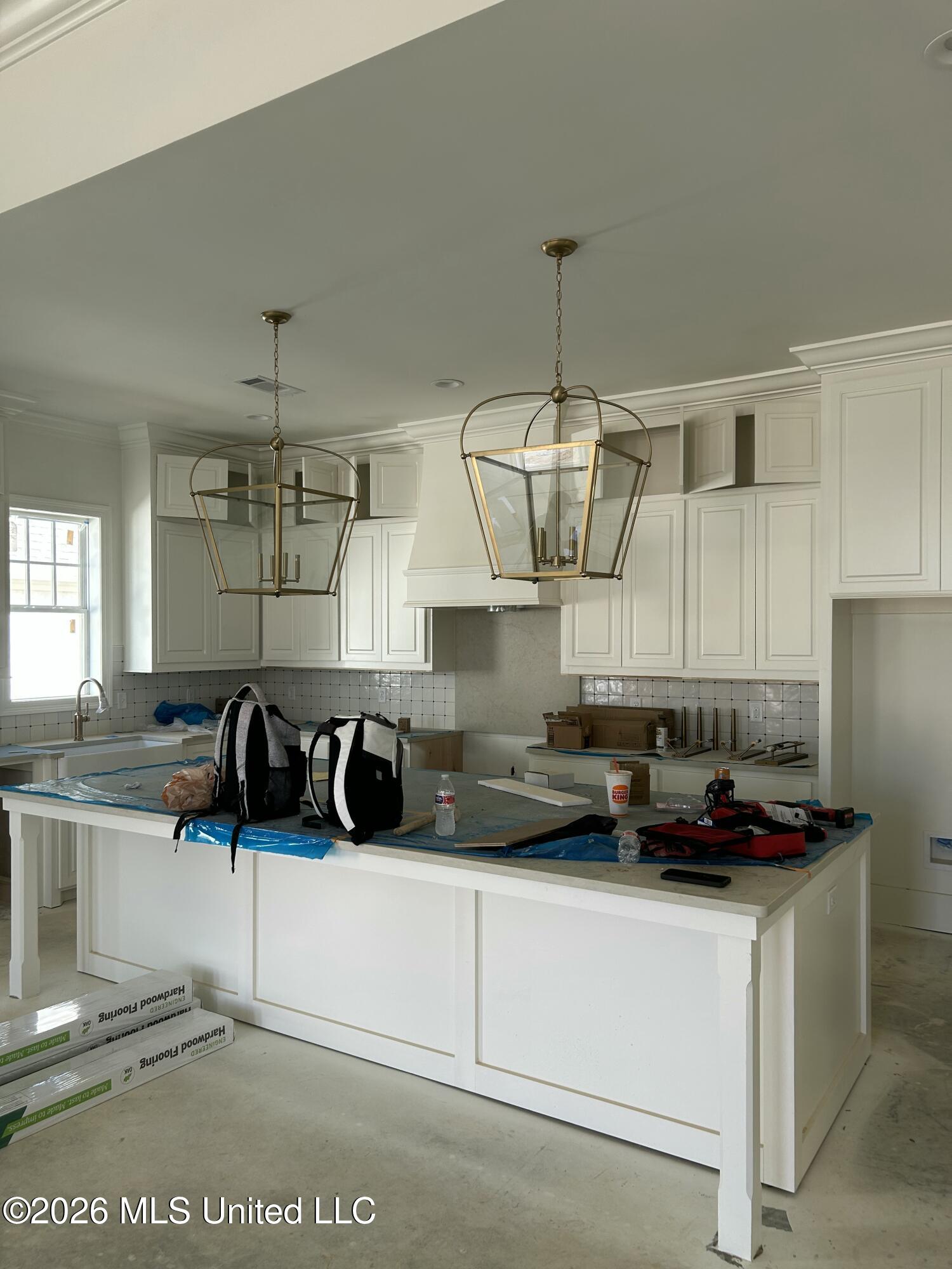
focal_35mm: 26
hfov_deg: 53.1
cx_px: 476
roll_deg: +0.1
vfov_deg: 67.3
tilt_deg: -0.8
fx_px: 953
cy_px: 634
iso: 40
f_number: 1.5
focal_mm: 5.7
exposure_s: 1/121
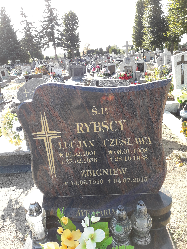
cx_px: 94
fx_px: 194
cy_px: 124
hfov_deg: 51.4
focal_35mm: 27
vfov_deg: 65.3
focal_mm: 3.6
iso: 40
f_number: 1.9
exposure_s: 1/311
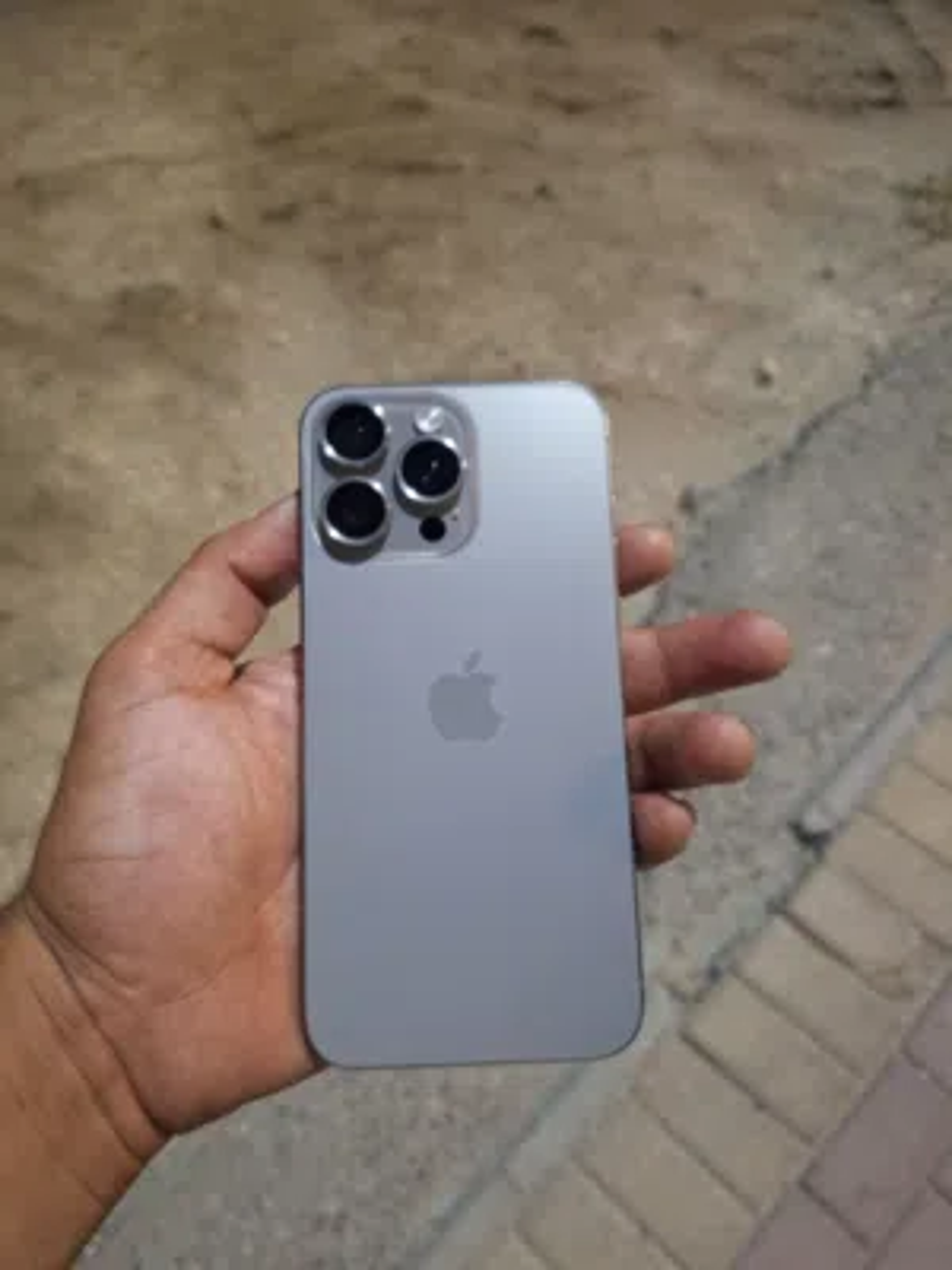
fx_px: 843
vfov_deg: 73.9
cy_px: 635
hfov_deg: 58.9
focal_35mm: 23
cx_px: 476
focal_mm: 5.54
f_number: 1.8
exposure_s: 1/20
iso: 400
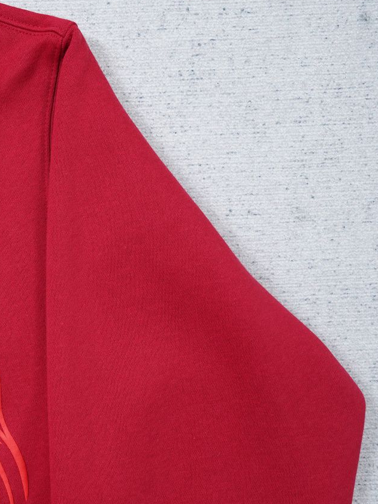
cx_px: -57
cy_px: 291
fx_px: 873
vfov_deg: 32.1
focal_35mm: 60
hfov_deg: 22.7
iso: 1600
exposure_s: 1/100
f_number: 10
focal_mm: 35
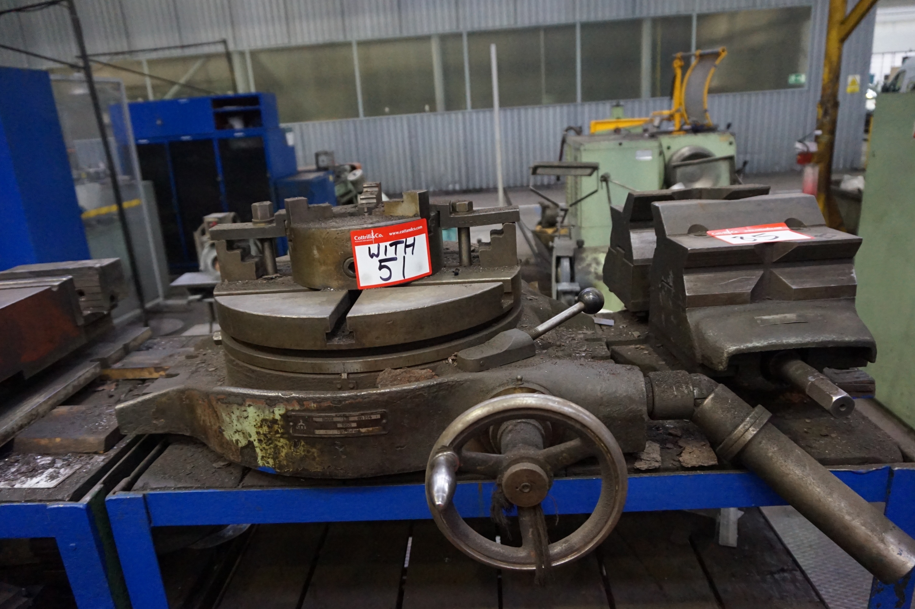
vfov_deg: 49.5
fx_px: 660
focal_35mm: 26
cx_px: 452
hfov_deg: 69.4
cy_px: 327
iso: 3200
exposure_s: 1/40
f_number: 3.5
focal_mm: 16
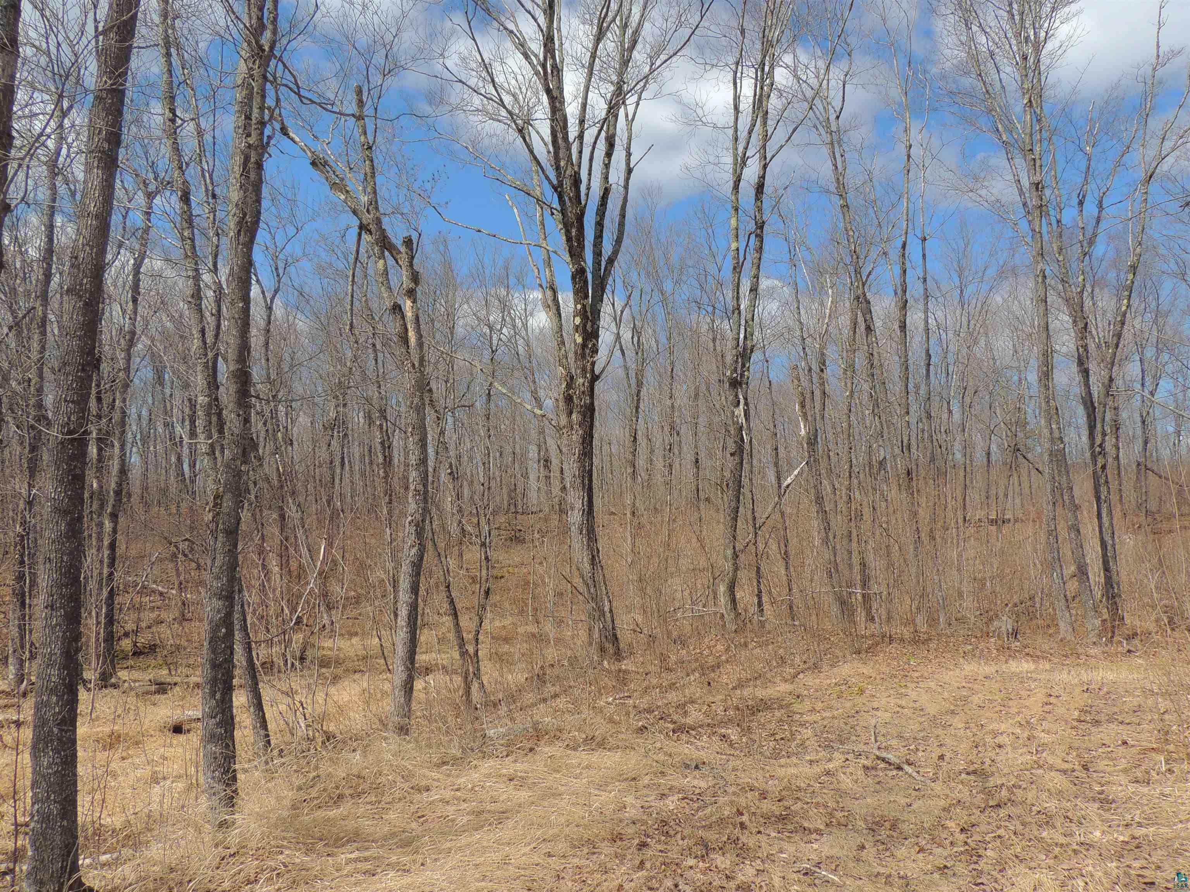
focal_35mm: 24
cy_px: 446
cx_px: 595
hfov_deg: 71.6
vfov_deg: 56.8
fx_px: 825
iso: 100
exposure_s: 1/1250
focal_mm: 4.3
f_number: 3
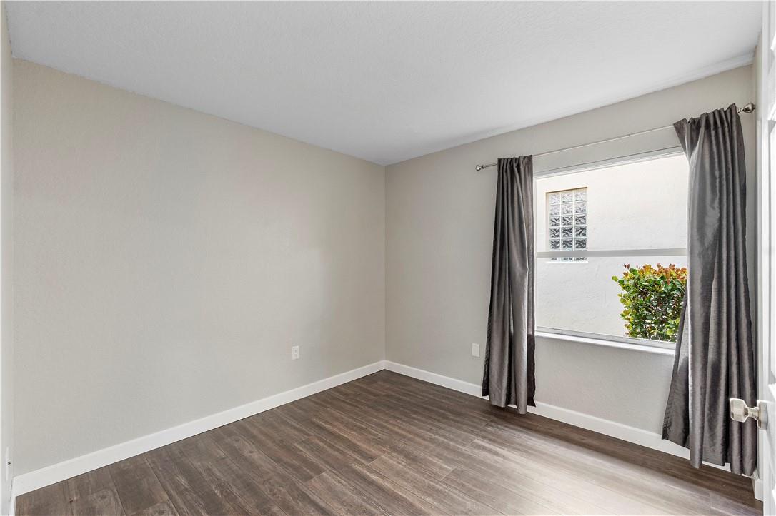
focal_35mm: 15
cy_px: 258
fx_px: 323
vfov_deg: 77.3
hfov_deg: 100.4
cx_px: 388
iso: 160
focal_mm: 10
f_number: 11
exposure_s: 1/1.67
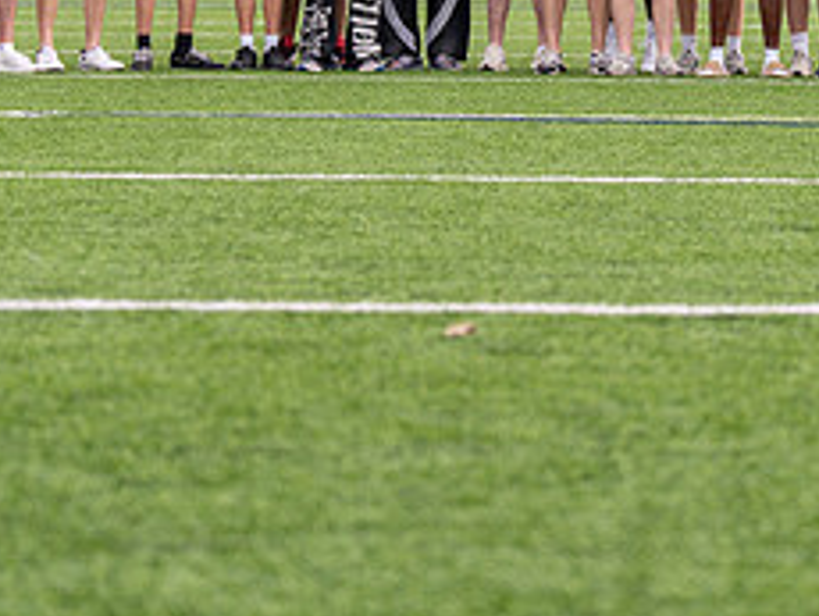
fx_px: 4382
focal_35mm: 185
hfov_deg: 10.6
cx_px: 719
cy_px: -100
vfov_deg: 8.0
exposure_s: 1/640
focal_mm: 70
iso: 100
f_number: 2.8
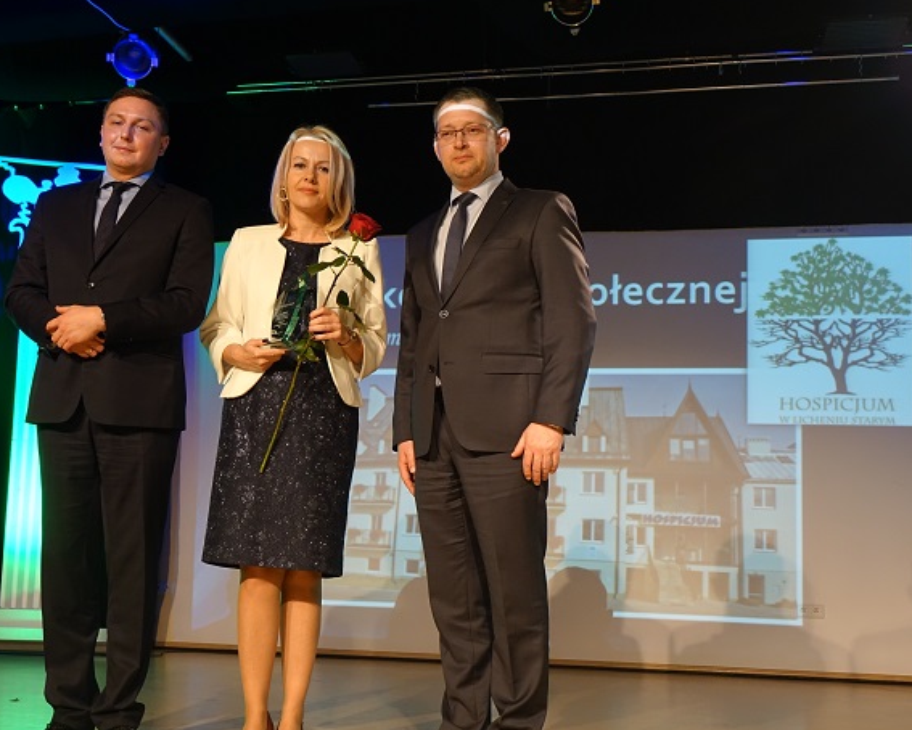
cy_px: 417
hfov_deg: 41.1
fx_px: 1215
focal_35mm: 45
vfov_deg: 33.4
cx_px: 415
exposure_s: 1/40
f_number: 2.8
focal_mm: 12.56
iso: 500
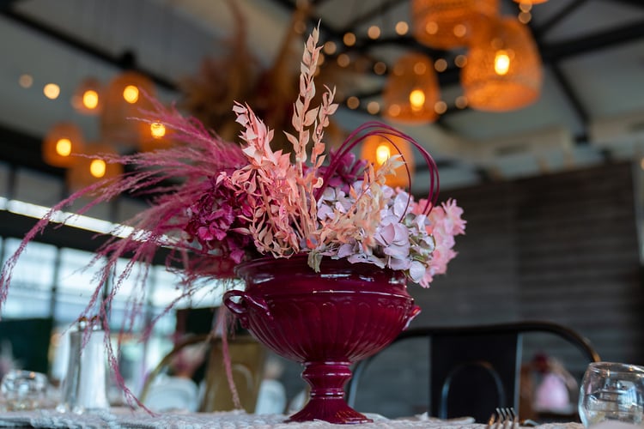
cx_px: 322
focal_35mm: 36
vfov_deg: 36.9
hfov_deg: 53.1
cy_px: 214
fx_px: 644
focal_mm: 36
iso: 500
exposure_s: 1/250
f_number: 2.8
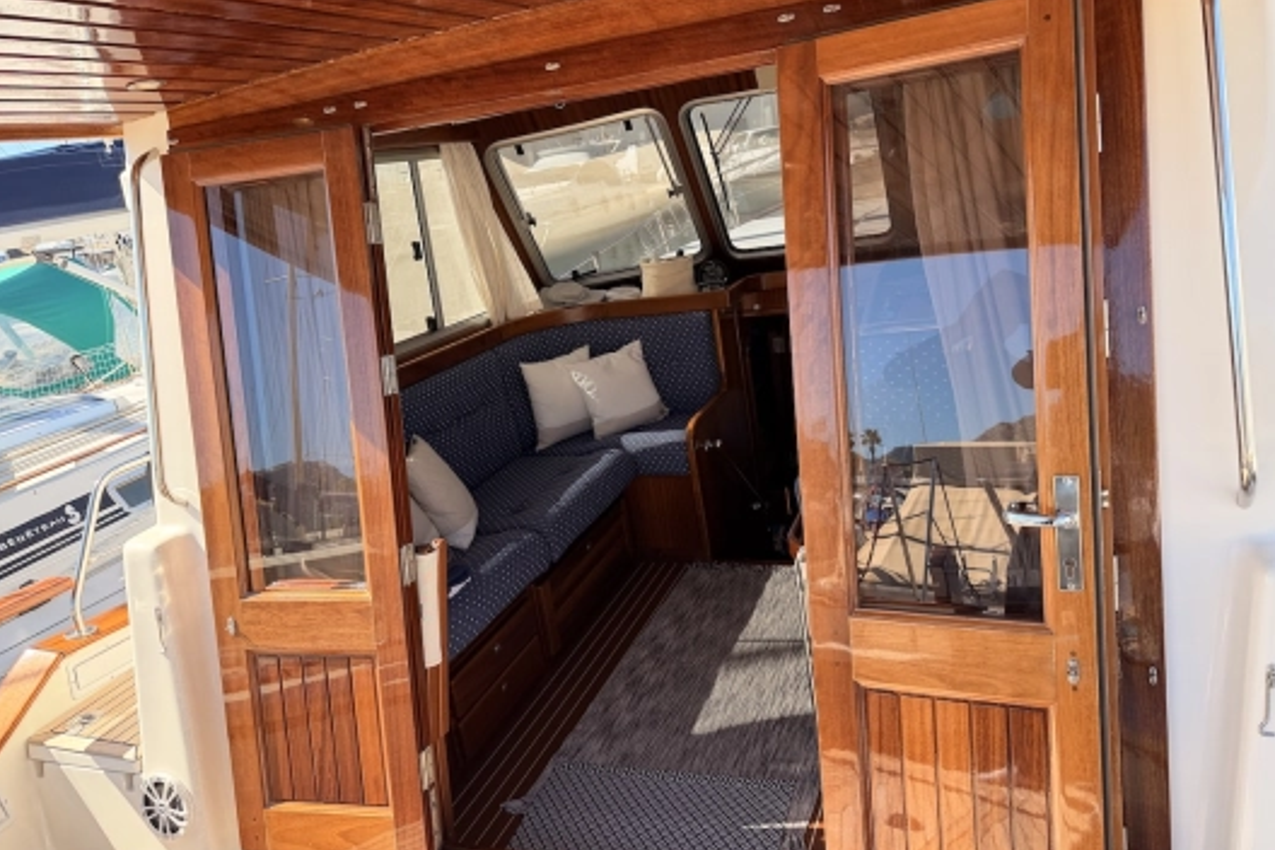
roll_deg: +10.4
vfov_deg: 49.6
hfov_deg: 69.4
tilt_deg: -14.1
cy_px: 419
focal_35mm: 26
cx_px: 657
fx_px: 921
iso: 100
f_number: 1.78
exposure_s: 1/1139
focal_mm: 6.76
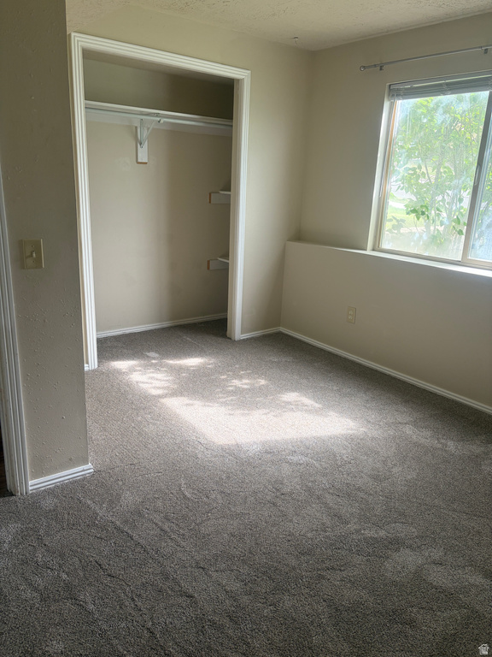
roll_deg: -2.9
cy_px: 328
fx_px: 493
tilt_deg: -17.0
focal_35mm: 26
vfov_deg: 67.3
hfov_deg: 53.1
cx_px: 246
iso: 80
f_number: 1.6
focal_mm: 5.96
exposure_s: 1/121
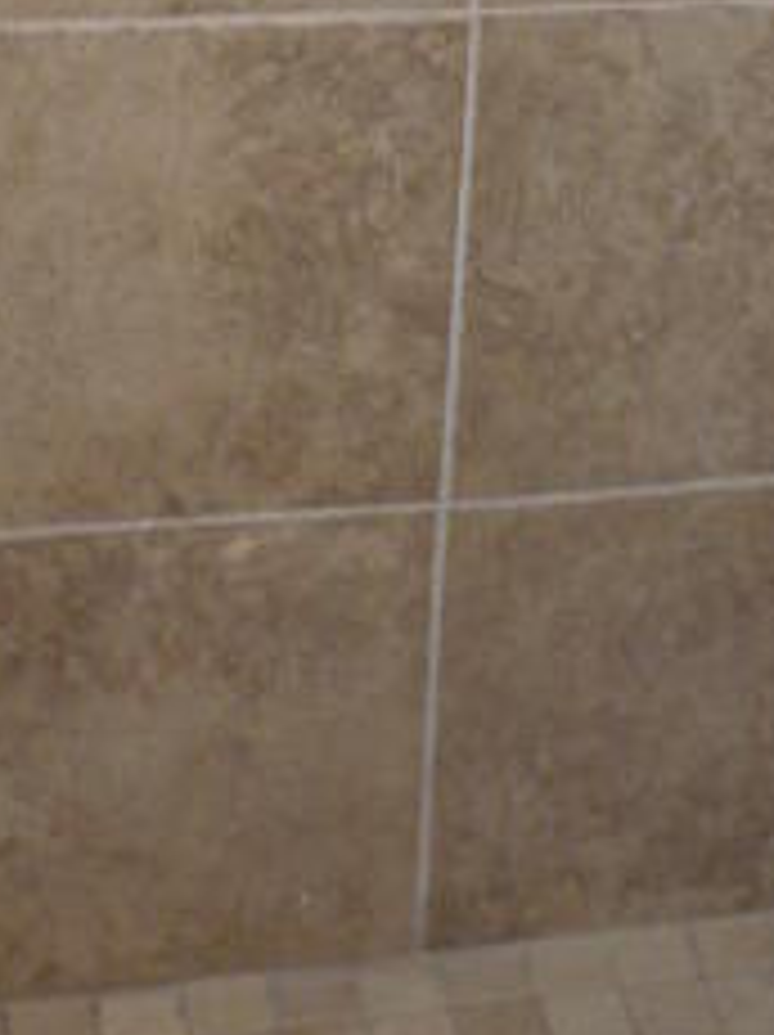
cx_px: 698
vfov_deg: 15.7
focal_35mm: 117
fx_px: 3495
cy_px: -459
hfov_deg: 12.5
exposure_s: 1/30
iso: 160
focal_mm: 5.8
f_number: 2.8
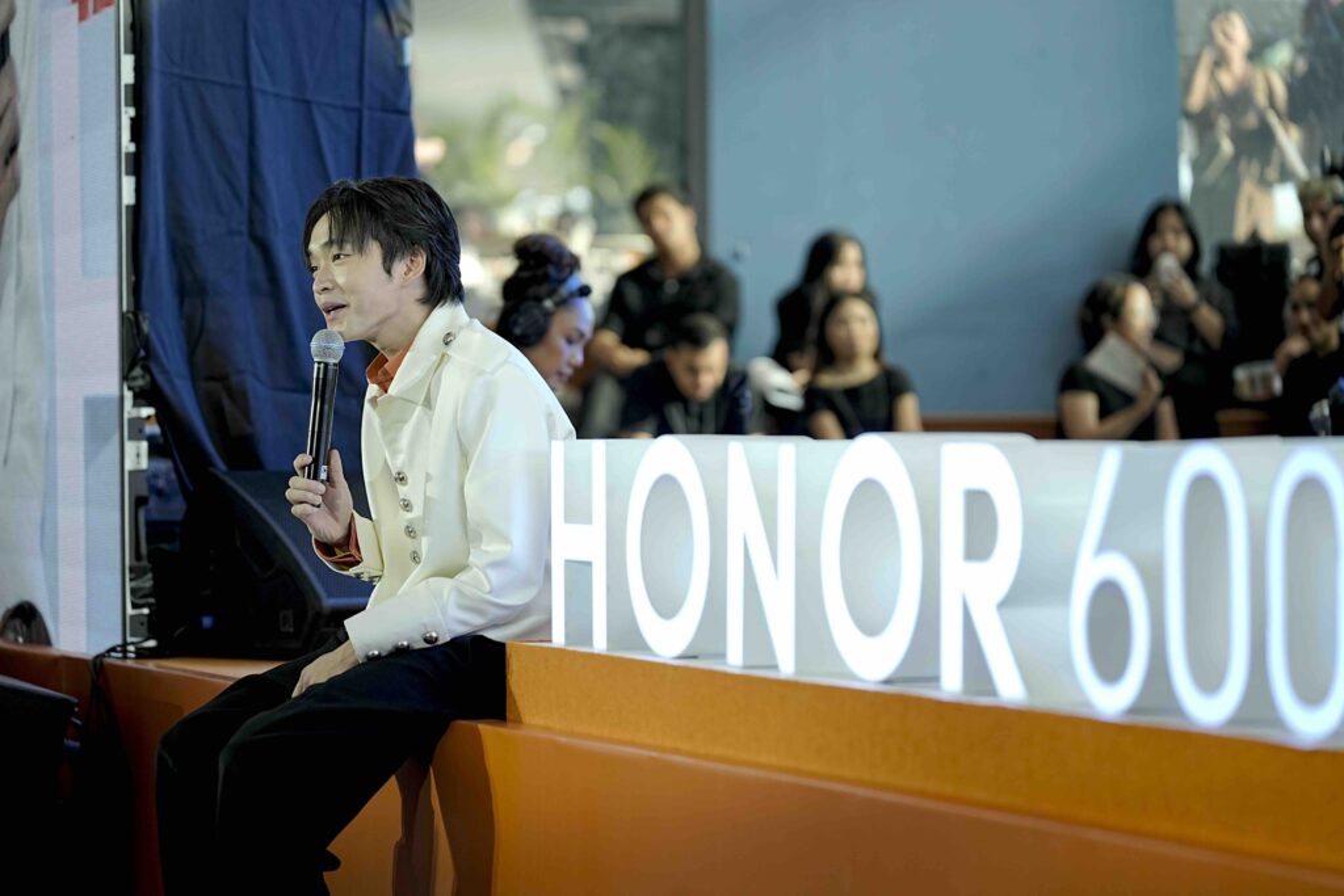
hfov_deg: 16.7
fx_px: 4581
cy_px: 448
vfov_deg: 11.2
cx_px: 672
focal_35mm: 123
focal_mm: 122.7
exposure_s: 1/500
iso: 640
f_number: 2.8
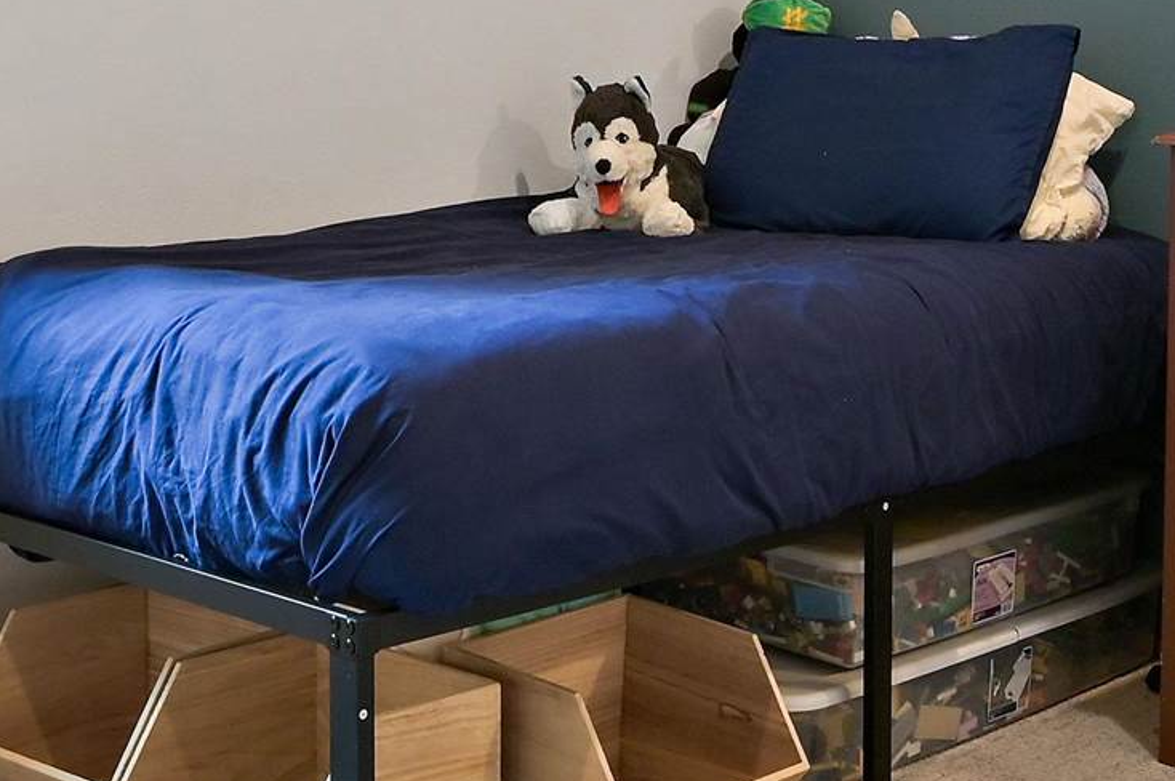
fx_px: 2185
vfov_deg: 19.8
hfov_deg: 30.1
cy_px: 28
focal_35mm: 67
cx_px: 612
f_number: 8
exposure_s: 1/8
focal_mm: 16
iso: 400
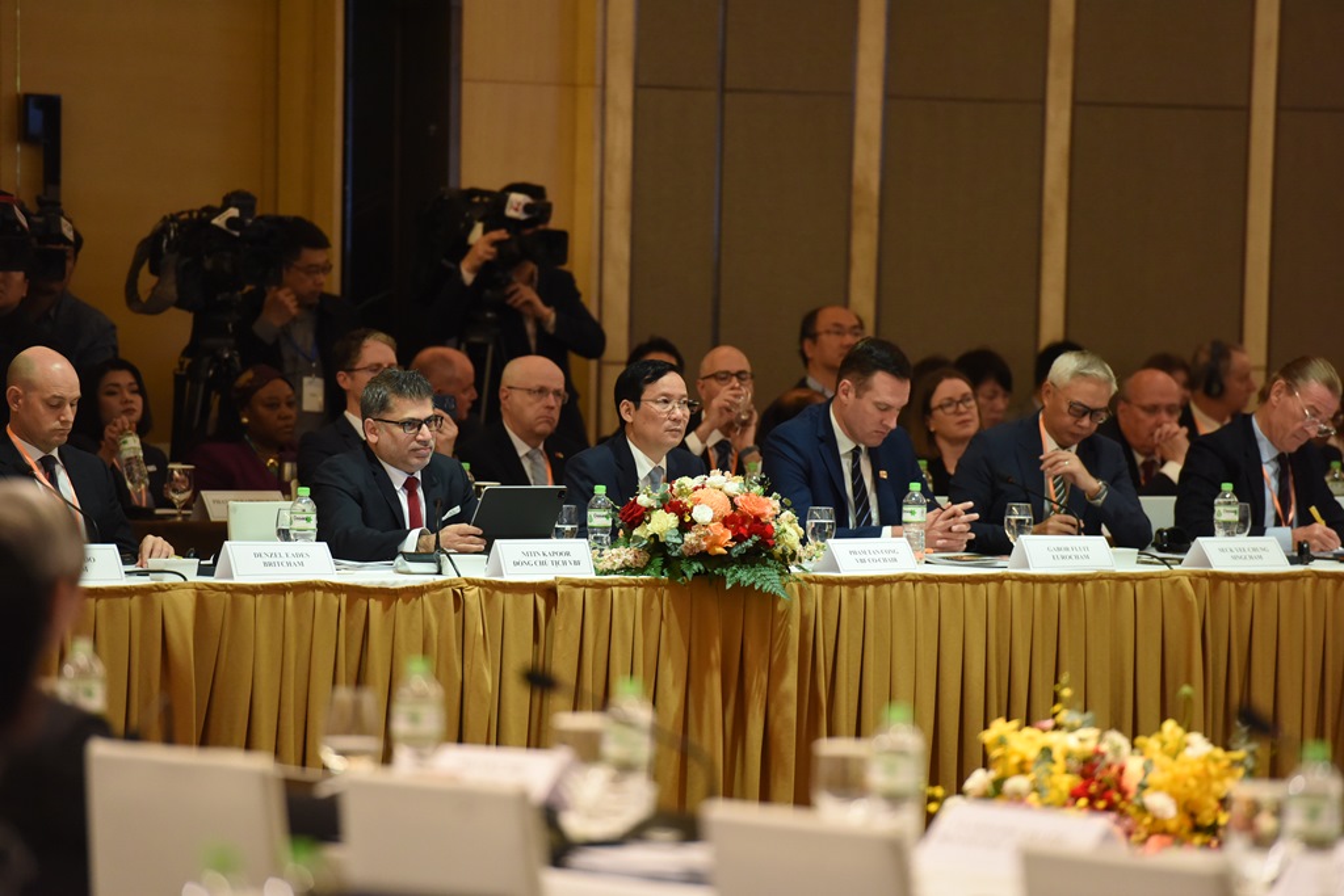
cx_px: 672
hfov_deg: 10.3
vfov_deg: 6.9
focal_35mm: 200
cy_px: 448
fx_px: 7467
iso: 2500
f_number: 4
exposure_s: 1/200
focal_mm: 200
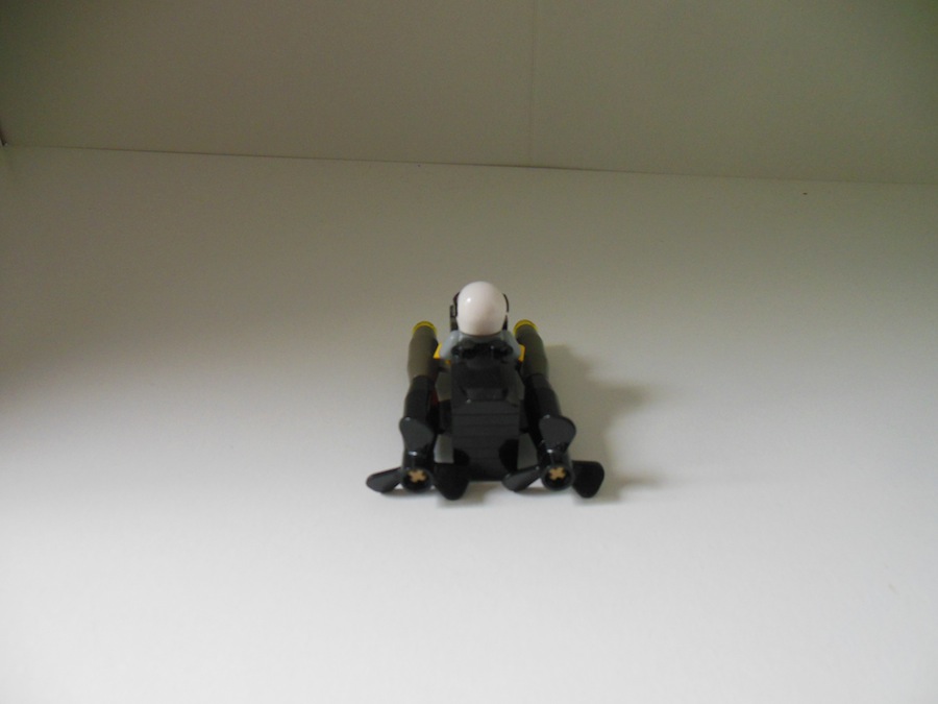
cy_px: 352
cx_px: 469
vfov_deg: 54.9
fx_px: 677
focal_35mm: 25
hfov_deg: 69.4
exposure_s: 1/40
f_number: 3.2
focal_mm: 4.5
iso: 400
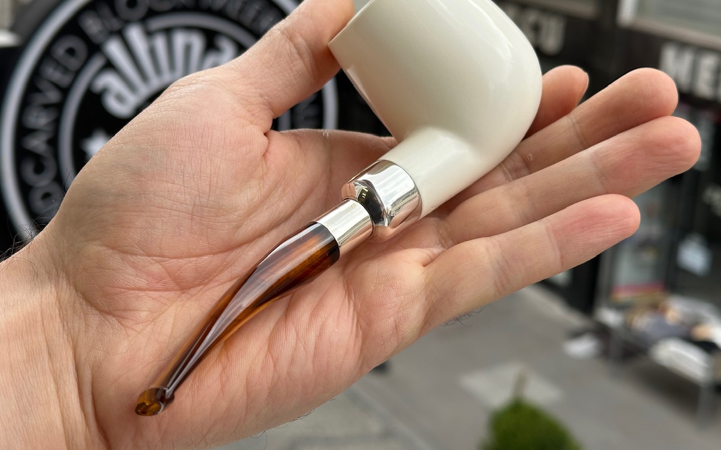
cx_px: 343
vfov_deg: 24.0
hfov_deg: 37.5
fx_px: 1061
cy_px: 205
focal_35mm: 54
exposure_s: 1/642
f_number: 1.78
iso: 64
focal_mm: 6.86
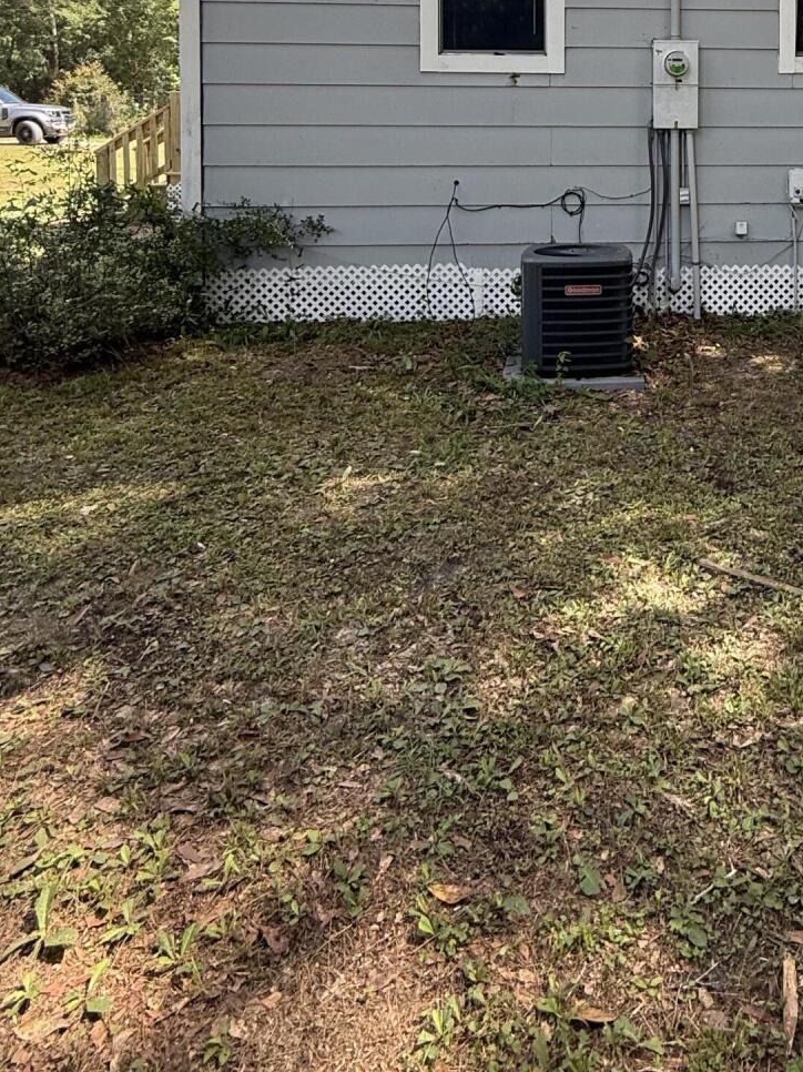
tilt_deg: -2.8
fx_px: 897
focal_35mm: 29
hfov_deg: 45.2
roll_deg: -1.1
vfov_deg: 55.5
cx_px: 669
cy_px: 158
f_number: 2.2
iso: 64
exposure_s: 1/226
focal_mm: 2.22
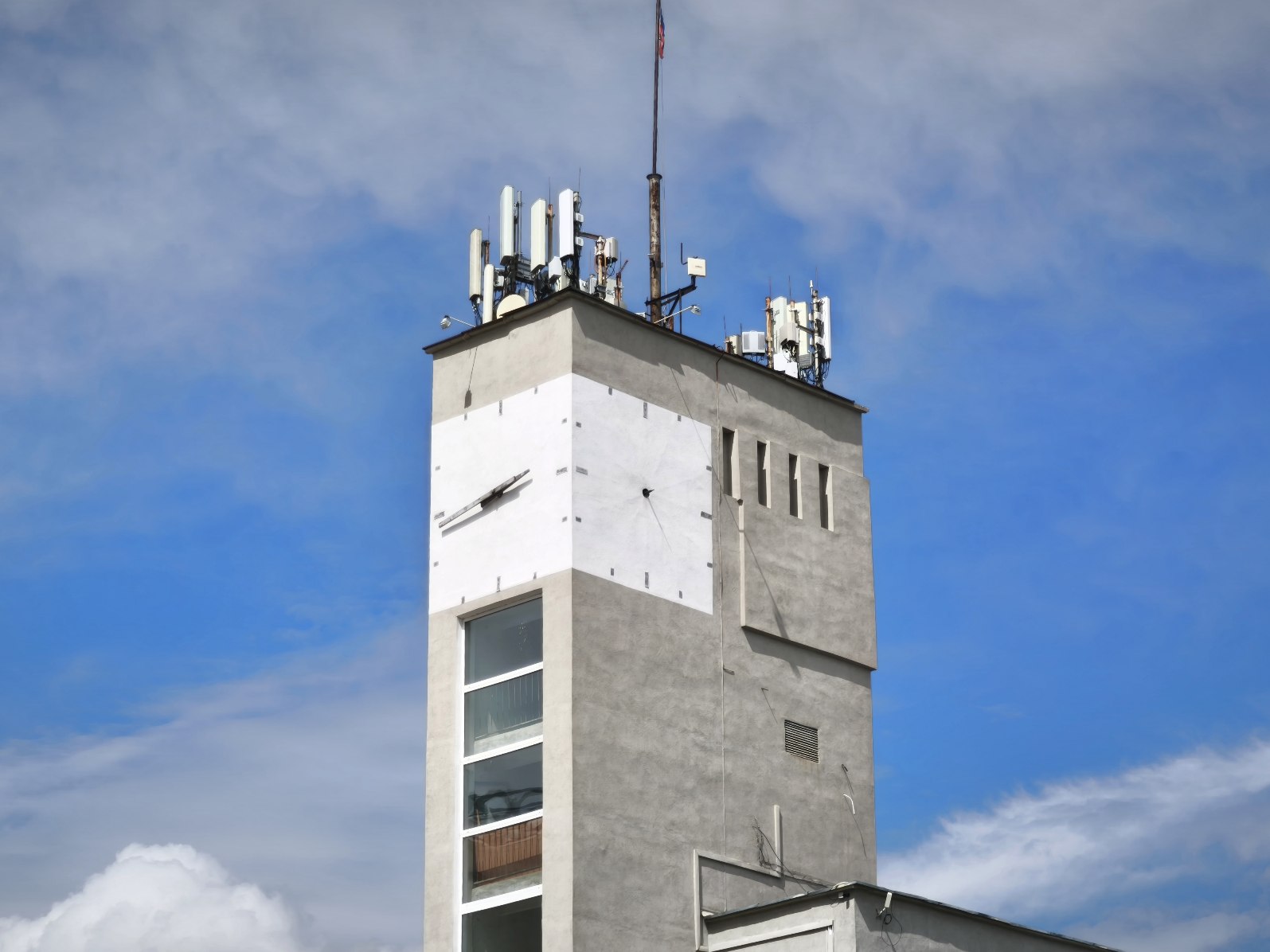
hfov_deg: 19.6
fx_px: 3669
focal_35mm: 100
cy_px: 476
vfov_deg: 14.8
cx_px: 635
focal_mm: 7.1
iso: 50
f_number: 1.9
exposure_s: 1/1005
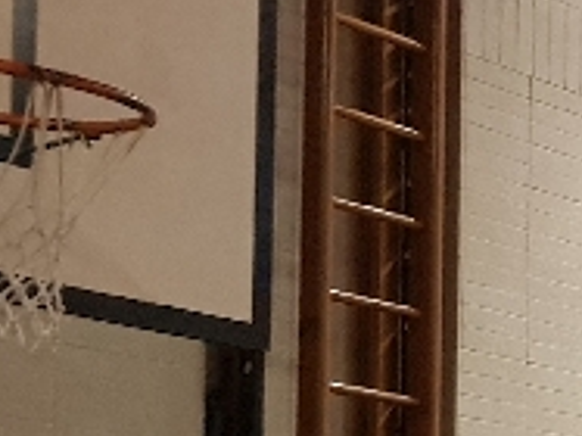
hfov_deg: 12.4
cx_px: 1192
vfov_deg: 10.2
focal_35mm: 139
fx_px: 2336
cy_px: 694
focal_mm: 4.2
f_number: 1.7
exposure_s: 1/50
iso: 500
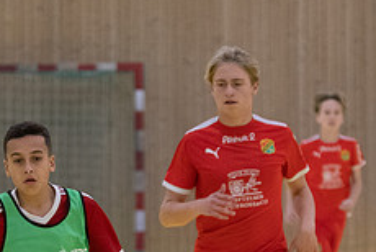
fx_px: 4152
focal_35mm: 397
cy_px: 281
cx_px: 70
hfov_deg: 5.2
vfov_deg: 3.5
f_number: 3.2
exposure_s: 1/400
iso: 2200
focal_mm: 105
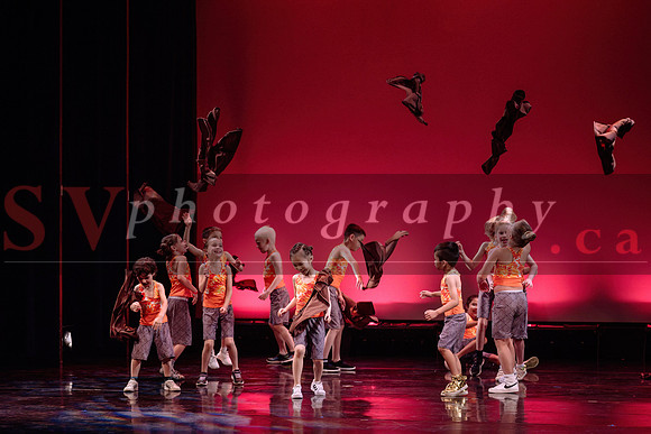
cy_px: 235
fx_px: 1743
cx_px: 326
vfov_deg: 14.2
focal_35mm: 96
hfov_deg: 21.2
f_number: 2.8
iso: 1600
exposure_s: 1/320
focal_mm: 86
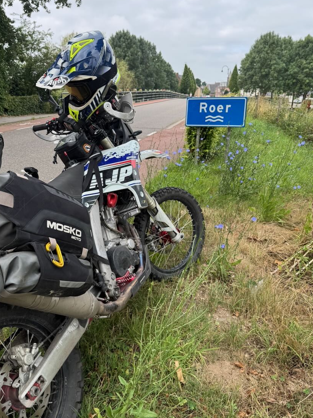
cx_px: 135
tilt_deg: -19.9
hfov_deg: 49.6
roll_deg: +0.4
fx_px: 338
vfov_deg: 63.3
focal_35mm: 28
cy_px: 227
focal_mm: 6.76
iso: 80
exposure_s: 1/651
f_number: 1.78
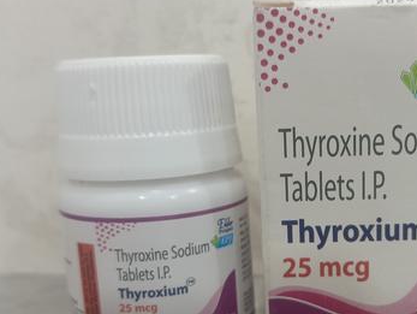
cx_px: 294
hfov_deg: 41.2
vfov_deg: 32.0
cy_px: 202
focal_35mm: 45
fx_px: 543
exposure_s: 1/33.3
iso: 400
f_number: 1.8
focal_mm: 4.05
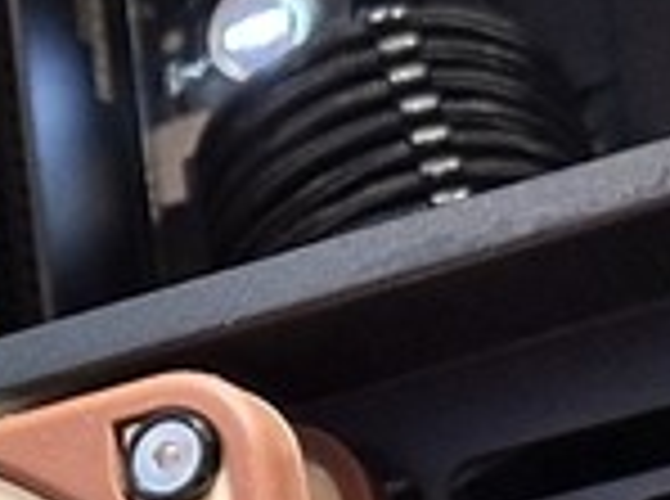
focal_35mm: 252
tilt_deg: +11.1
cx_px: -688
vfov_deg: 5.7
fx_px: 4866
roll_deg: +4.1
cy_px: 1115
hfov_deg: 7.5
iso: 500
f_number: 1.78
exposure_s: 1/40
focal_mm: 6.86
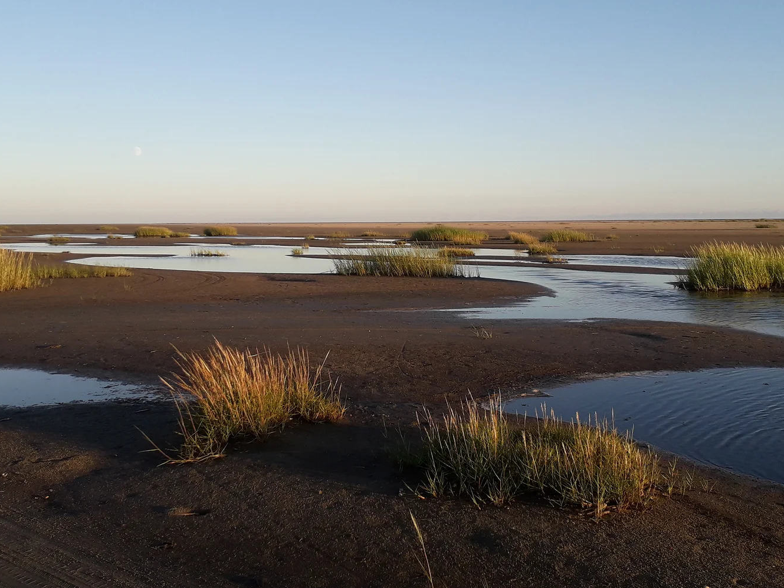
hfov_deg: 47.9
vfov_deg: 36.8
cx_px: 399
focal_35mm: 39
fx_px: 883
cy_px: 264
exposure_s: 1/601
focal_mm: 3.6
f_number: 1.9
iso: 40
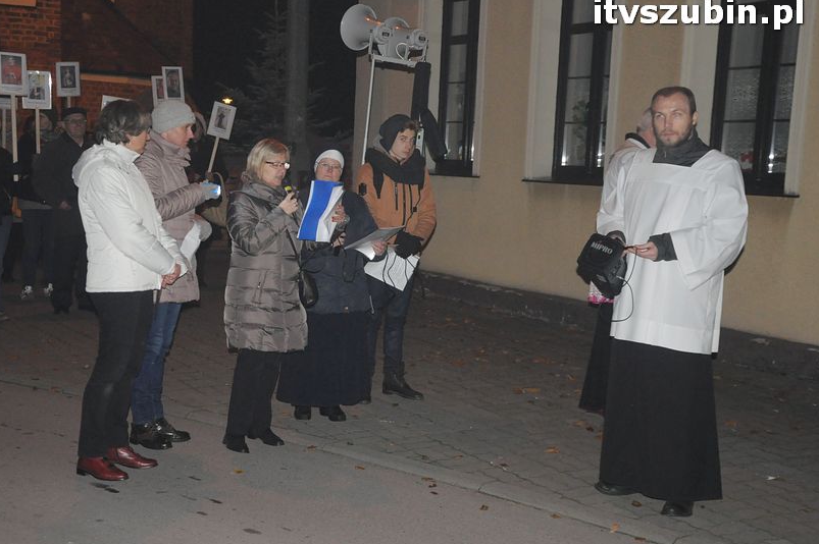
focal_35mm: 54
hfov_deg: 36.9
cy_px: 268
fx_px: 1227
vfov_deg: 25.0
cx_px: 390
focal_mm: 34
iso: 2000
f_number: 5
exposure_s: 1/60
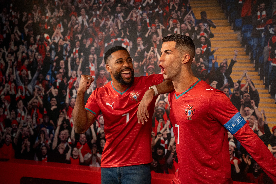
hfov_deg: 39.6
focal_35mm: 50
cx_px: 138
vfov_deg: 27.0
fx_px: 383
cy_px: 92
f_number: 3.2
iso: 2000
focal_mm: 50
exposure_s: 1/320
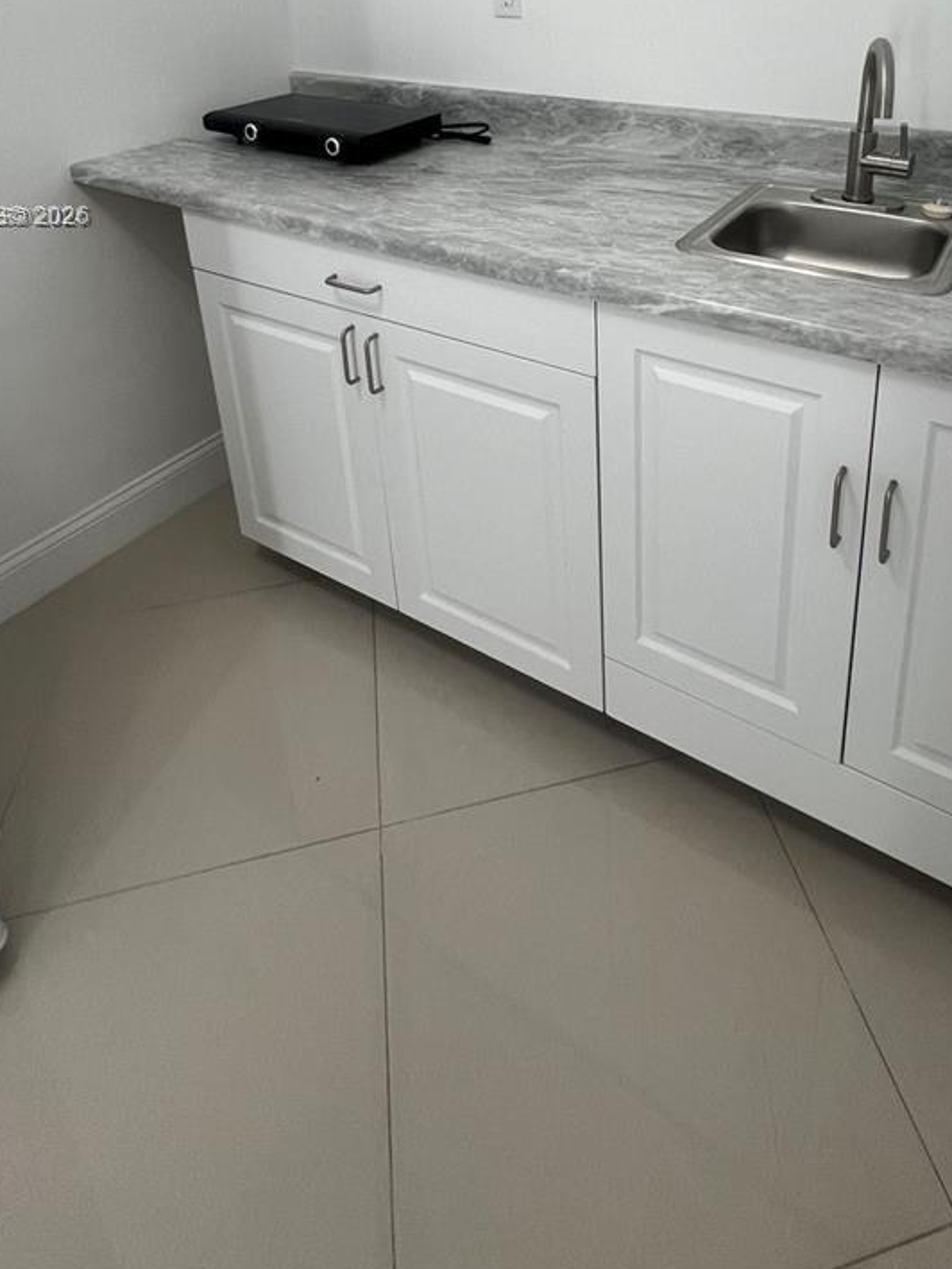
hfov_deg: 60.7
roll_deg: +2.7
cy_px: 218
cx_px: 564
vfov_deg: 67.6
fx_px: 806
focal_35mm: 22
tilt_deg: -18.4
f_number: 1.8
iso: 100
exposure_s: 1/120
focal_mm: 1.57
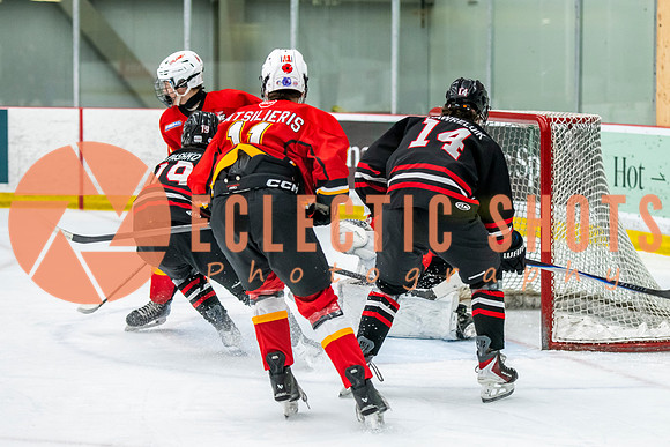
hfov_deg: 15.0
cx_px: 423
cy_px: 225
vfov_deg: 10.1
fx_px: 2539
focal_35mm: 136
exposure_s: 1/640
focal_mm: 98
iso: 2000
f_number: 3.2
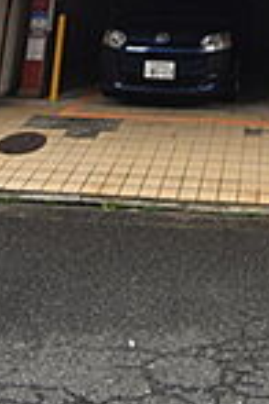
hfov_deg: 26.9
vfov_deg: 26.2
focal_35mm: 49
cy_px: -234
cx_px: 220
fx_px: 549
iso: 200
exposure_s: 1/250
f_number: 6.3
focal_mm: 10
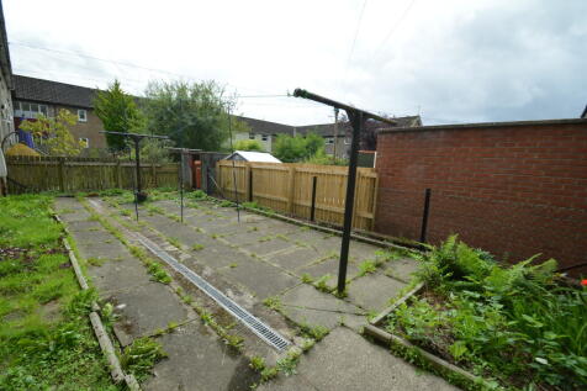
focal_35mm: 15
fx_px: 244
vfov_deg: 77.3
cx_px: 294
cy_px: 196
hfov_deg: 100.4
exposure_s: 1/250
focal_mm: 10
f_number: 8
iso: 180
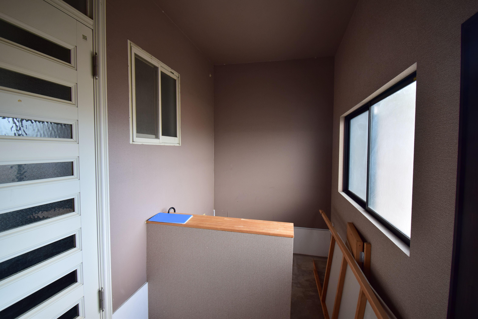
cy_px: 160
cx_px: 239
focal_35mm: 16
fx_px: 219
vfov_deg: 72.1
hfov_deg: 95.0
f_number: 5.6
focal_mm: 11
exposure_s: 1/15
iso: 200
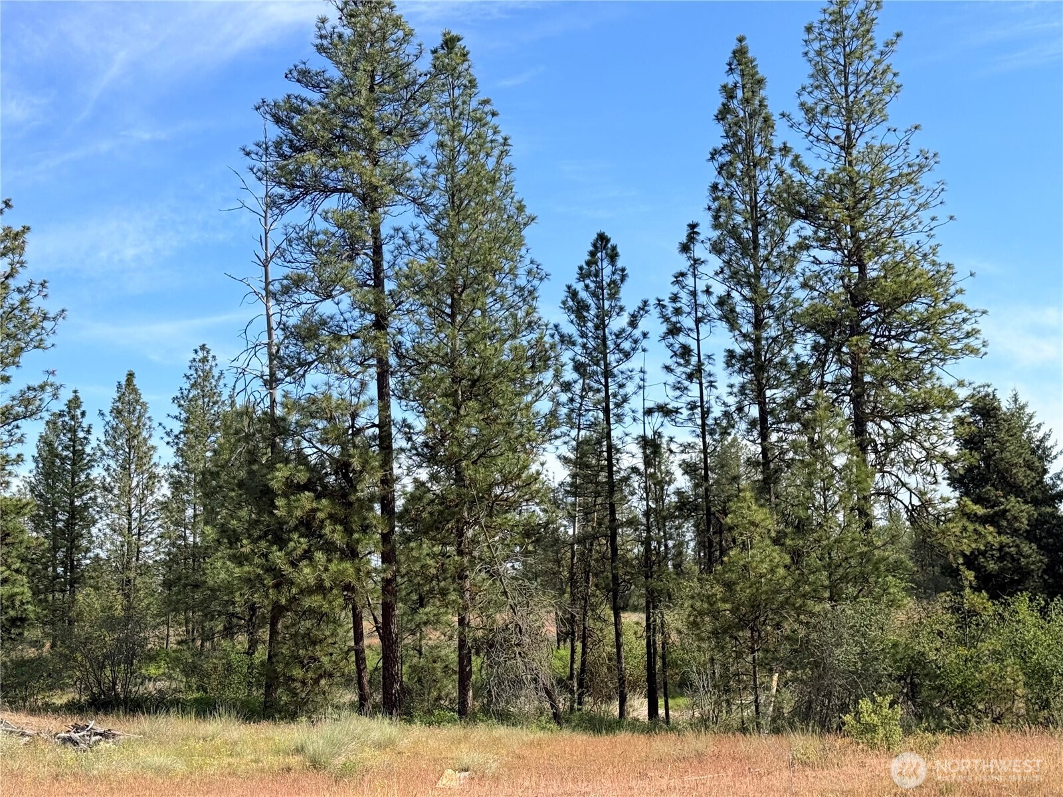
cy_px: 398
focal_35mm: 48
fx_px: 1474
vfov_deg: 30.3
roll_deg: +2.1
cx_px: 532
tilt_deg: +8.0
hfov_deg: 39.7
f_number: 1.78
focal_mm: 6.76
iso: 80
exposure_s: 1/3704
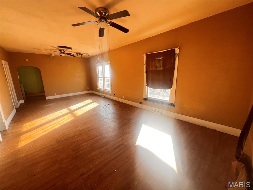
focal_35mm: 13
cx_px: 126
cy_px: 95
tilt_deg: -10.3
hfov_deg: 106.2
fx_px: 95
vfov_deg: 89.9
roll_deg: +1.8
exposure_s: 1/99
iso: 80
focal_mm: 1.57
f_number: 1.8
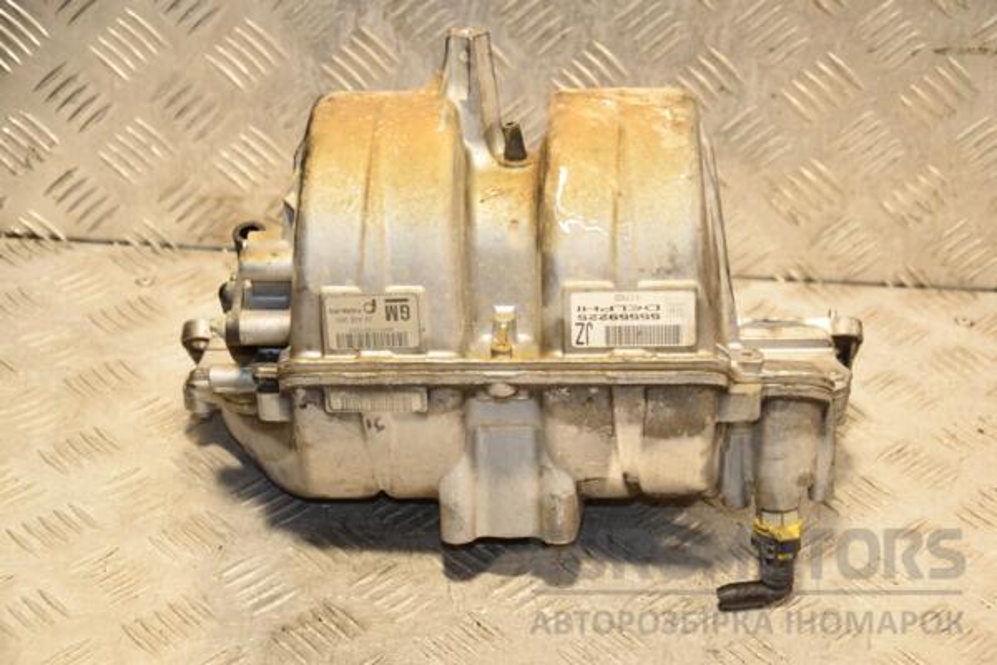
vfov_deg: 18.2
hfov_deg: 27.0
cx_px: 498
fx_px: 2077
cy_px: 332
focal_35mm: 75
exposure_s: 1/160
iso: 800
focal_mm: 50
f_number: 5
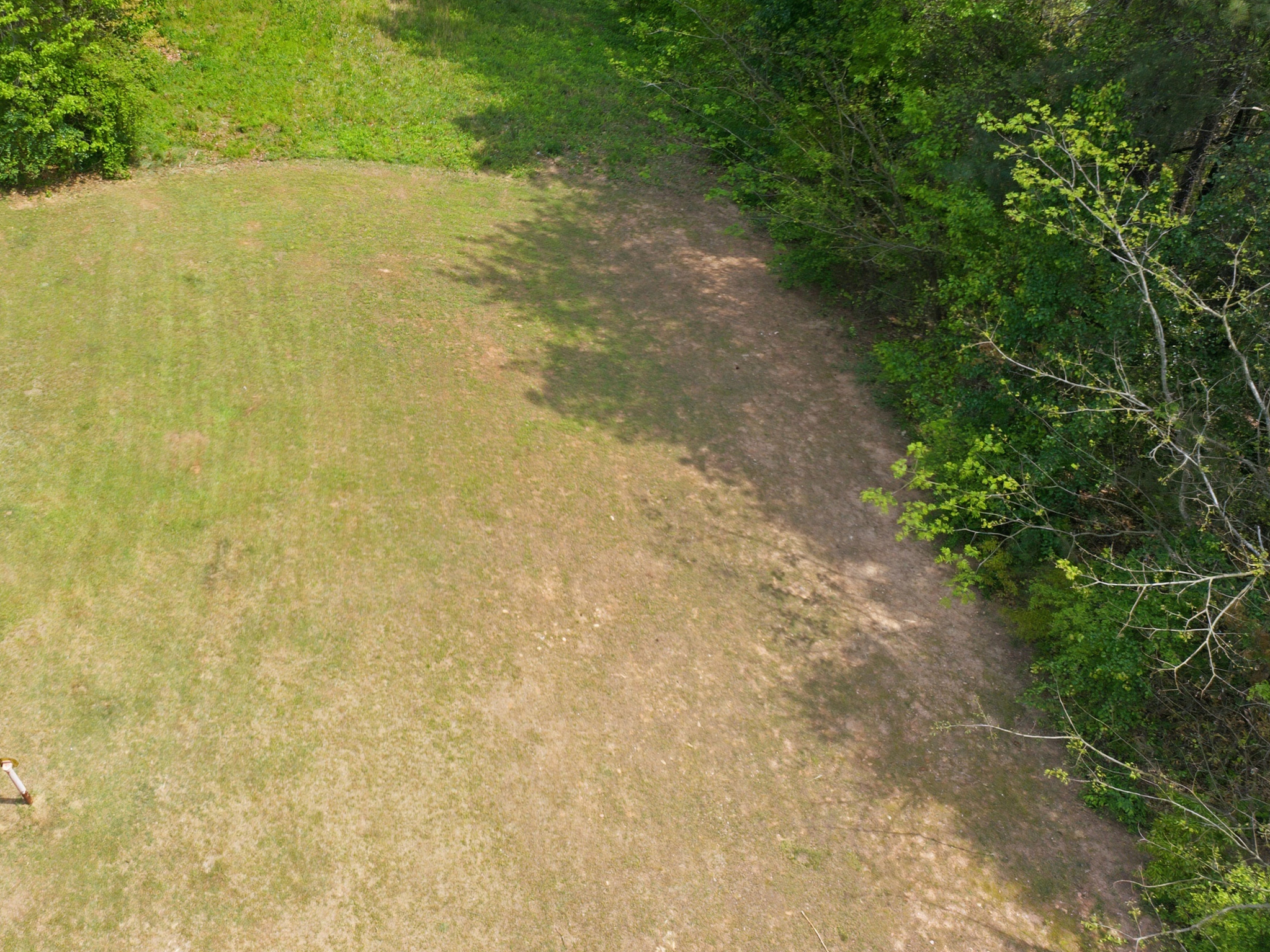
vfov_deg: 39.1
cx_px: 404
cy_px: 308
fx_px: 1321
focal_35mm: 36
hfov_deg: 50.3
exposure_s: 1/1250
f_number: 2.8
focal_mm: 12.3
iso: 110
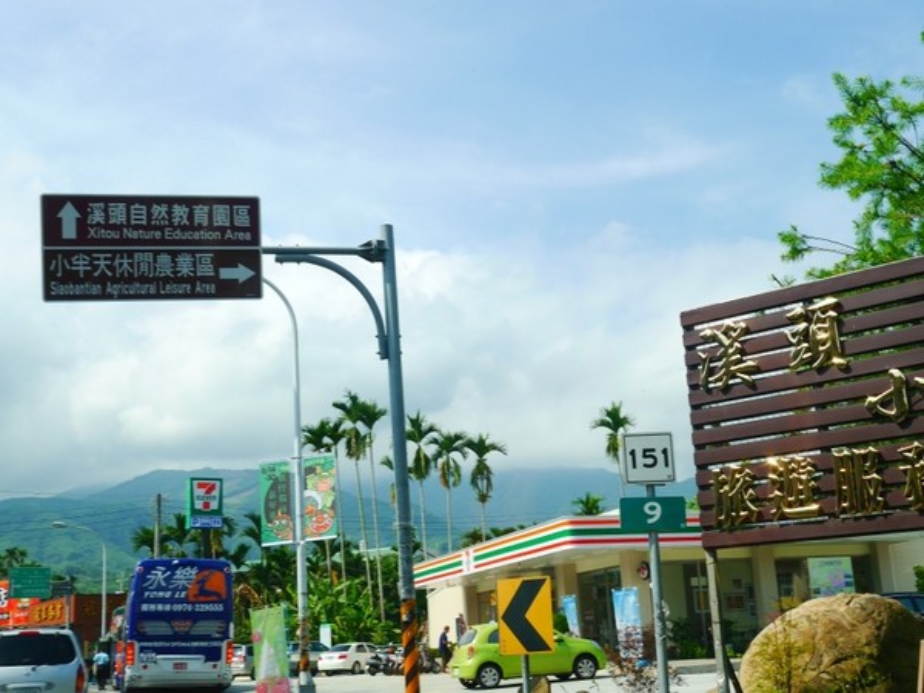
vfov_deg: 31.5
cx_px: 462
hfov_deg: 41.2
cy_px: 346
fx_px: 1228
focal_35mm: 46
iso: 160
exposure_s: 1/250
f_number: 8
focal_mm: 23
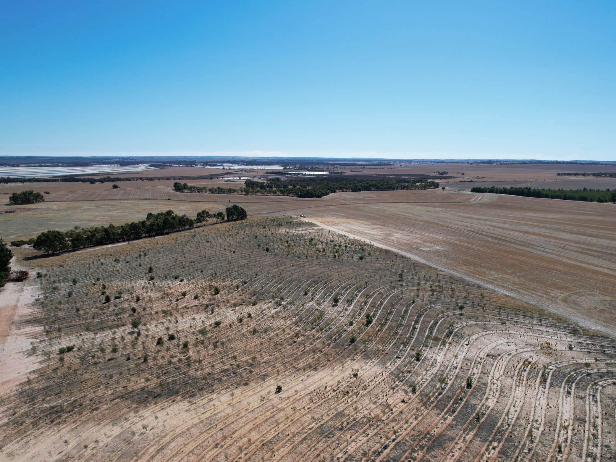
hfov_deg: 67.2
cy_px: 249
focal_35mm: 26
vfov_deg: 53.0
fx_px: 463
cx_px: 331
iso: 110
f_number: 2.8
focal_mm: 8.38
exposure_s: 1/3000
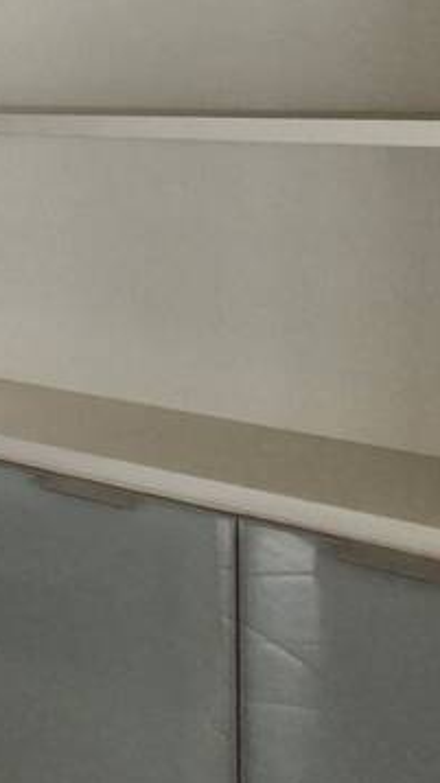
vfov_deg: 34.7
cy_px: 85
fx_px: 1184
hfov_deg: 11.1
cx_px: -924
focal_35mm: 57
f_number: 2.2
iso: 125
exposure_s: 1/60
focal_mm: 1.74
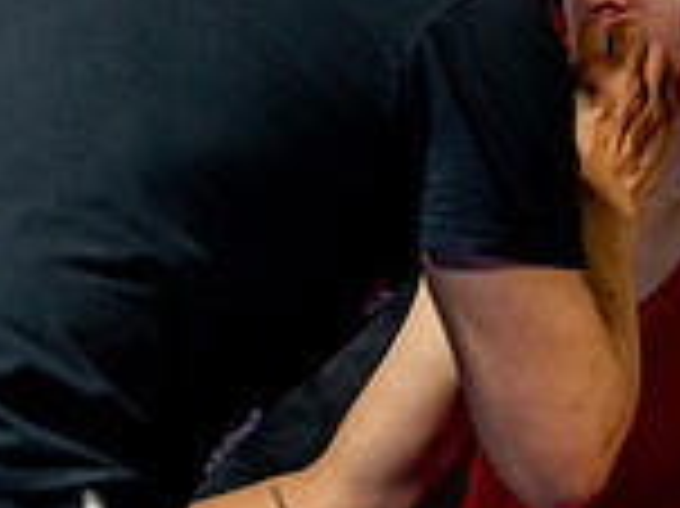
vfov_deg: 4.3
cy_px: 214
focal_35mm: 344
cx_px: 707
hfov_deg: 5.7
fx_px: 6752
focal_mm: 93
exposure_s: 1/800
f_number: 2
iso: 4000
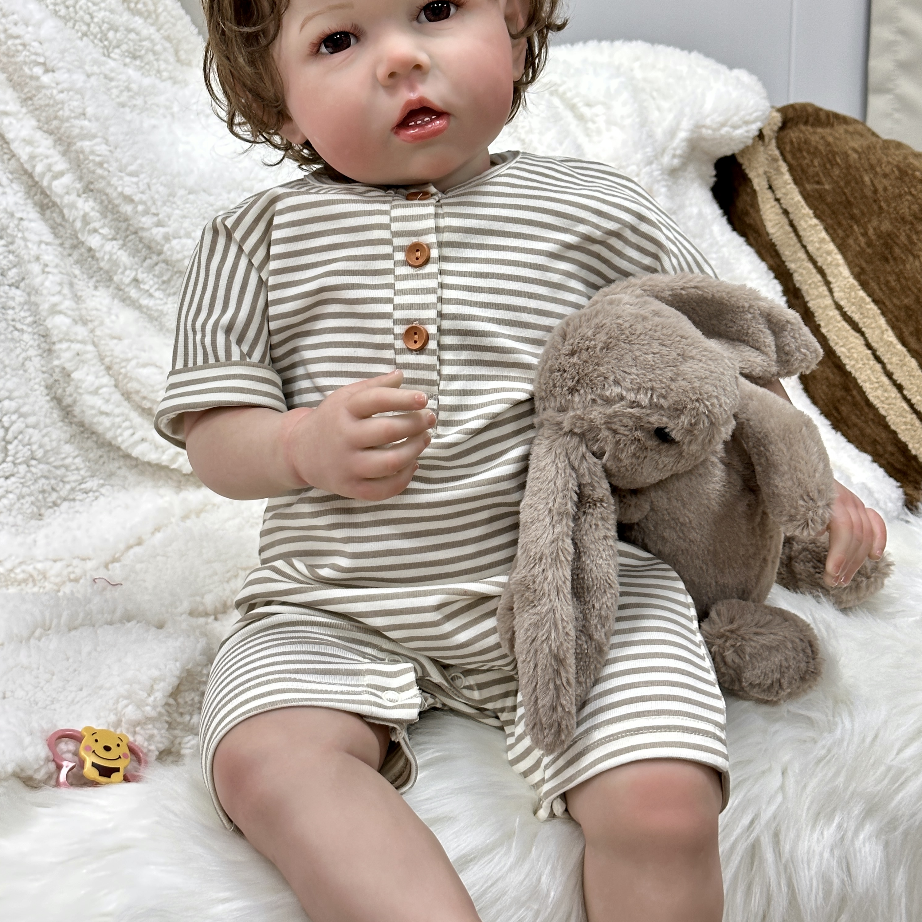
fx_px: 1718
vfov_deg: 29.9
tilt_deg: -17.0
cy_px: 329
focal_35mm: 57
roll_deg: +0.9
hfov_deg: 30.0
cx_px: 461
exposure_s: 1/50
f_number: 1.78
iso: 100
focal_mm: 6.86
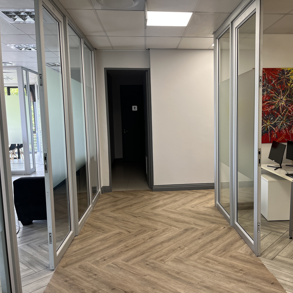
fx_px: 297
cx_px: 183
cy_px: 147
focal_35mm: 31
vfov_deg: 52.5
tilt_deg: -4.4
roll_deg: +1.1
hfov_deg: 52.0
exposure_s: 1/121
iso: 64
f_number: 1.6
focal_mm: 5.1
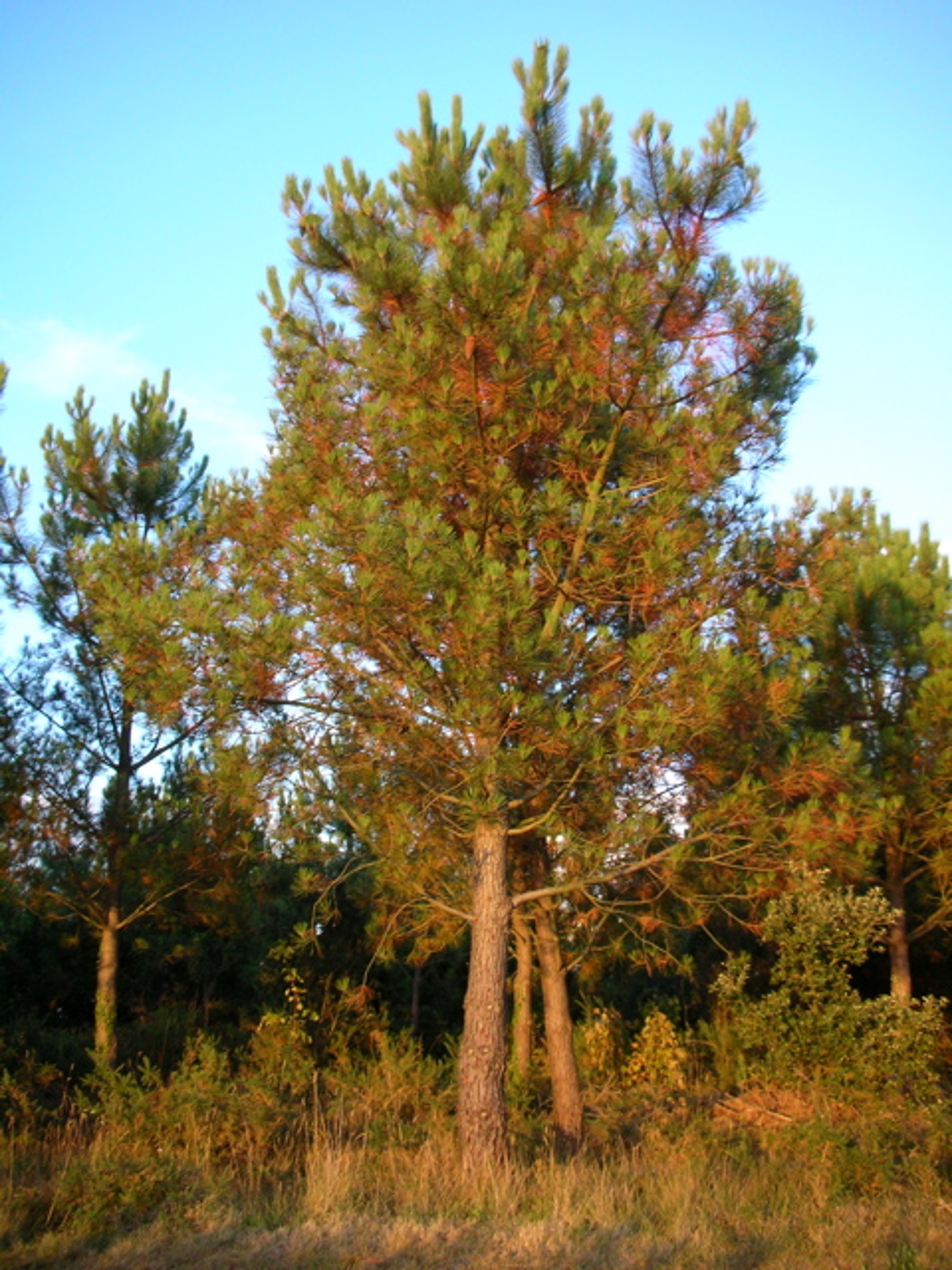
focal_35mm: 35
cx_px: 476
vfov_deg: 52.6
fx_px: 1283
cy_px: 635
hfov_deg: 40.7
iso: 50
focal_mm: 5.8
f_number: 3
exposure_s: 1/73.1
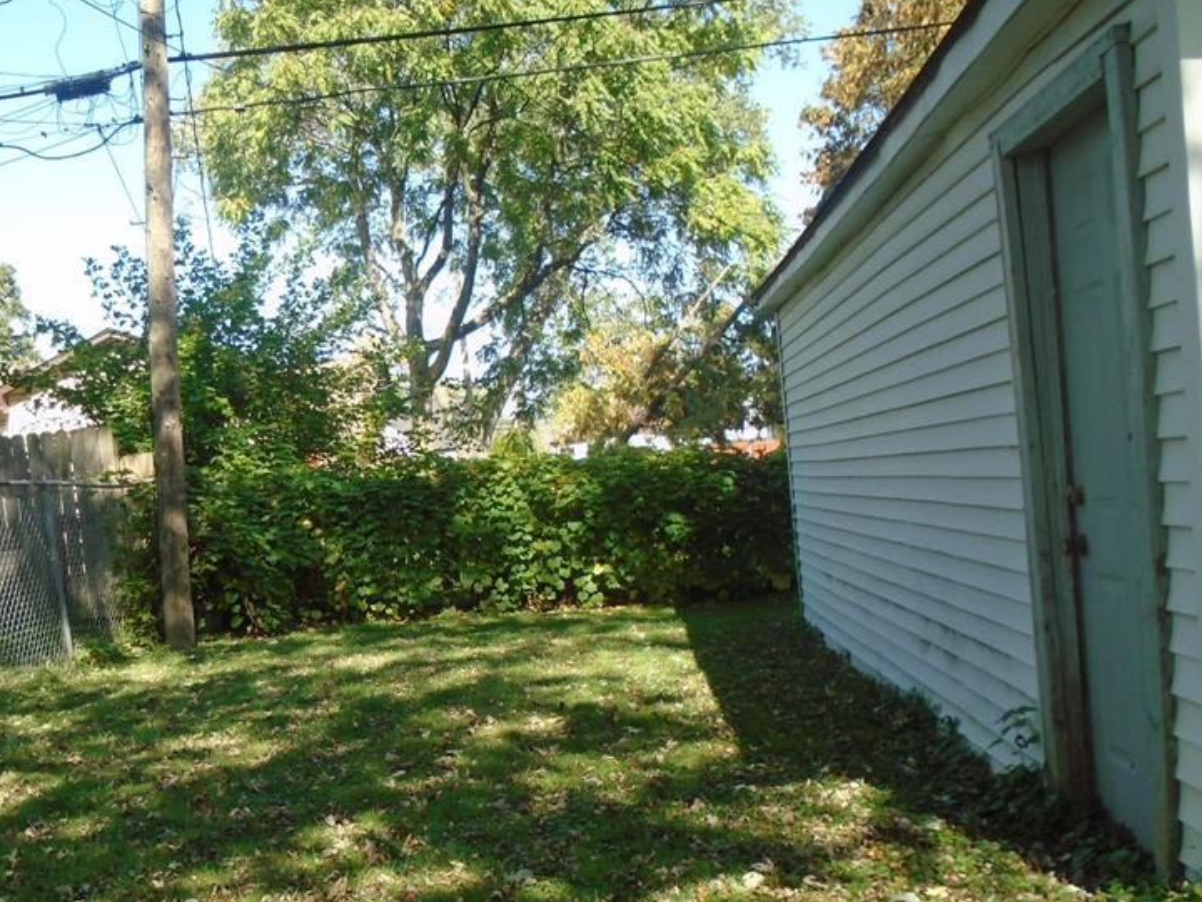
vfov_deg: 38.4
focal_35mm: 37
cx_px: 381
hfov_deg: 49.1
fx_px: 1285
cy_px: 565
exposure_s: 1/320
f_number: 3.2
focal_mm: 4.6
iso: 100
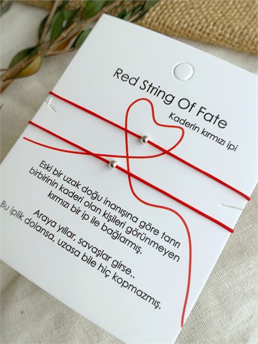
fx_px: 288
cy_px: 172
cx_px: 129
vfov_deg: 61.6
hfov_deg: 48.2
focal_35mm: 29
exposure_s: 1/200
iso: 16
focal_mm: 3
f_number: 1.8
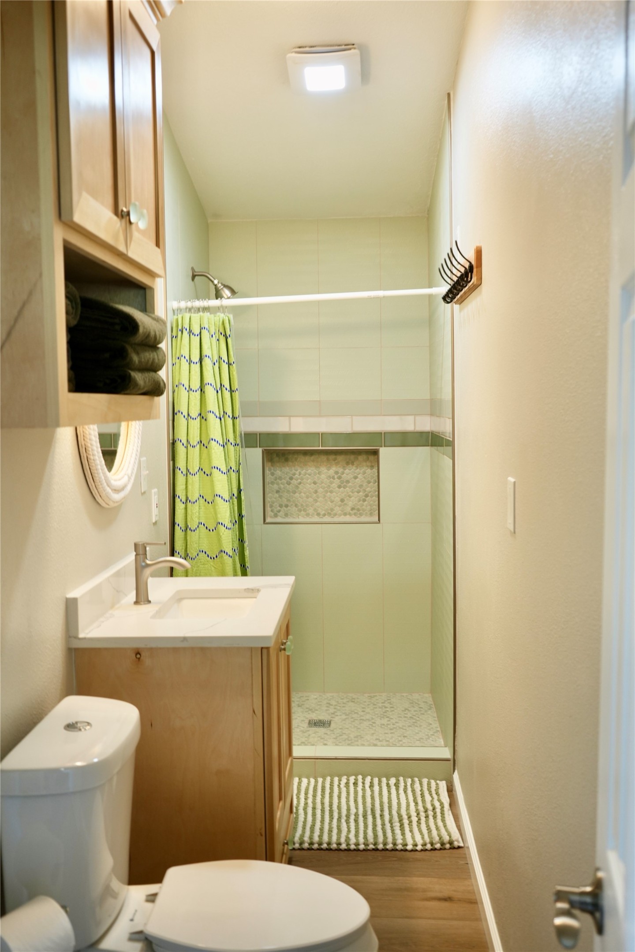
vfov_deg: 57.2
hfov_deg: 40.0
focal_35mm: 33
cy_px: 476
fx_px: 873
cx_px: 318
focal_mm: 33
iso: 320
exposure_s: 1/40
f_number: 4.5
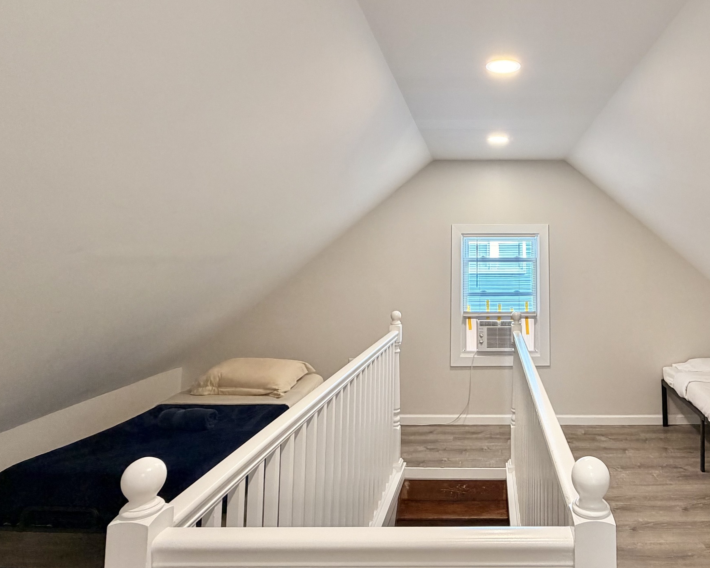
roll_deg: +0.3
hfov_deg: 67.6
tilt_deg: +5.1
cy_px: 213
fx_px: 504
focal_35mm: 24
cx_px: 494
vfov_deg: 58.0
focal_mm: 2.22
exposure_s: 1/60
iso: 200
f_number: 2.2
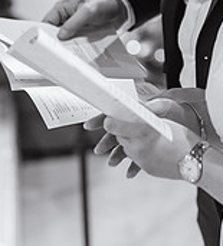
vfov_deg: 5.4
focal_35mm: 335
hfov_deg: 5.0
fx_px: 2571
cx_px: 249
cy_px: -66
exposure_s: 1/100
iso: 1250
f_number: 2
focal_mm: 85
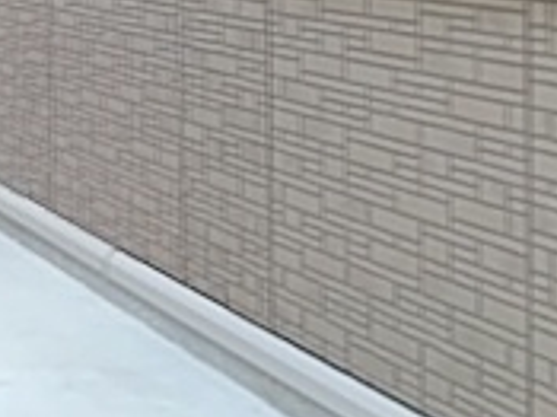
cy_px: -57
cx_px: -41
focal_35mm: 99
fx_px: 1592
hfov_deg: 19.1
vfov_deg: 14.5
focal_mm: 3.46
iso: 60
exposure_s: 1/281
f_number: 2.2
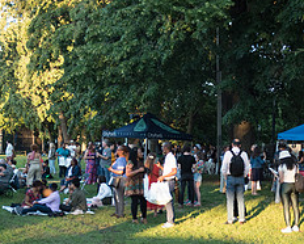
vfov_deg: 22.3
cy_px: 182
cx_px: 276
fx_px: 612
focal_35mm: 68
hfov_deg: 26.9
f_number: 3.2
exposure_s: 1/640
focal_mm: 29
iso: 800
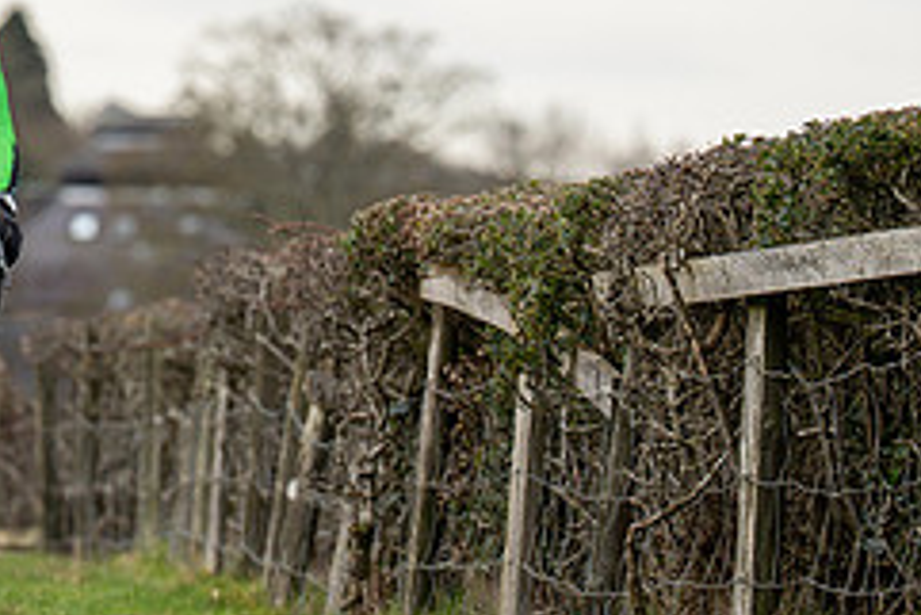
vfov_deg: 2.7
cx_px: -125
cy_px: 31
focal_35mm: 519
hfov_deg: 4.0
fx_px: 13285
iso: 800
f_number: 3.5
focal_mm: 158
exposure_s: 1/1000
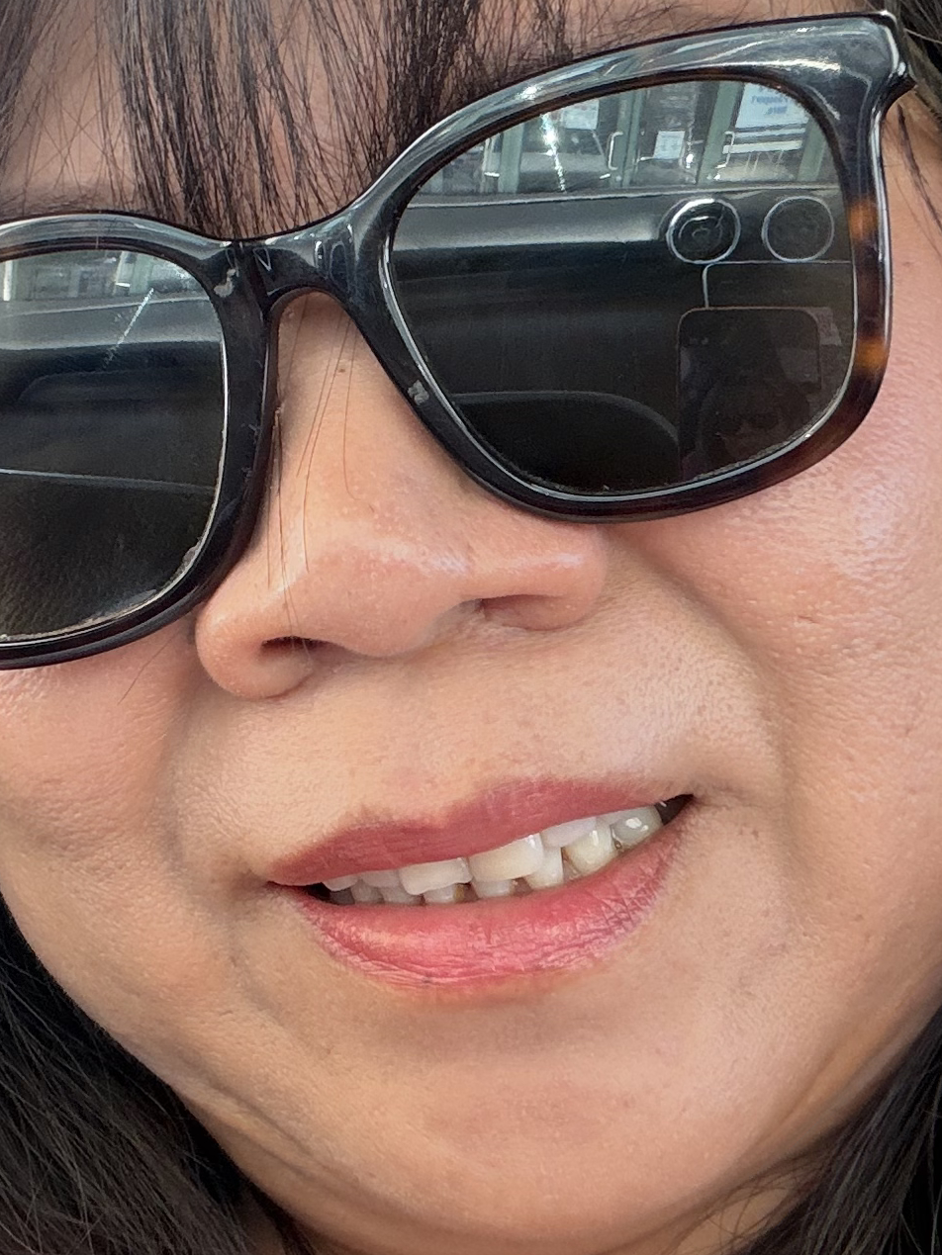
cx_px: 383
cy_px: 558
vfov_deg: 26.7
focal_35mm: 73
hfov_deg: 20.1
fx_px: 2648
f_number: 1.9
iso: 80
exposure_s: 1/64
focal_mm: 2.71
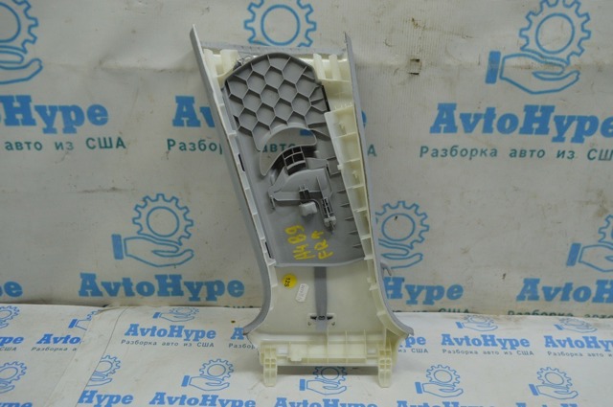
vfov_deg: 39.9
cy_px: 204
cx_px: 306
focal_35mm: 33
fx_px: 561
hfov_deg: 57.3
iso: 400
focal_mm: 22
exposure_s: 1/40
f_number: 5.6
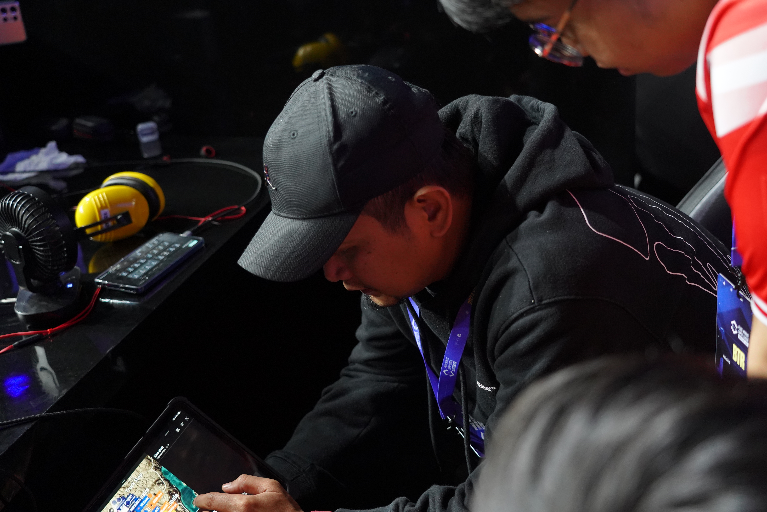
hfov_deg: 40.3
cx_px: 384
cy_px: 256
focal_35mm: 49
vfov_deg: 27.5
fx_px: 1044
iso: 3200
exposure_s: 1/160
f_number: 4
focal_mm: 49
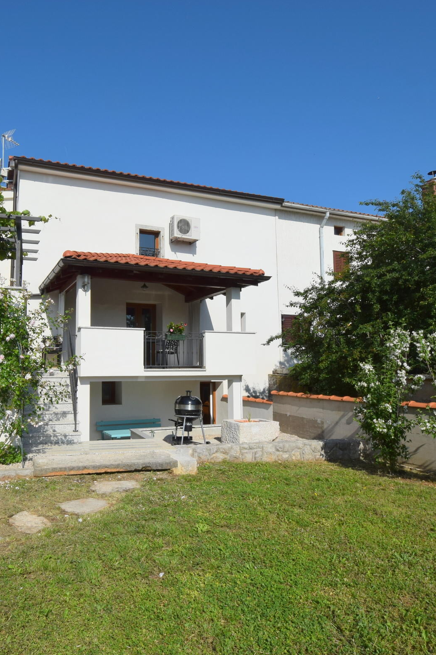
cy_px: 324
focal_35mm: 23
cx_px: 138
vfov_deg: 76.1
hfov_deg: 53.8
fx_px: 418
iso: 200
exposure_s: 1/500
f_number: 11
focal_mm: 10
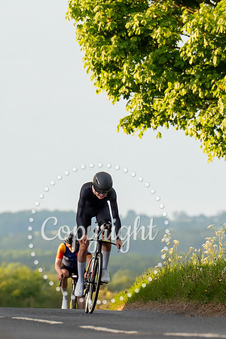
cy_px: 285
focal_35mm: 811
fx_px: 7636
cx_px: 113
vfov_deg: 2.5
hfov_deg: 1.7
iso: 640
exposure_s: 1/1000
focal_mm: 200
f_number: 4
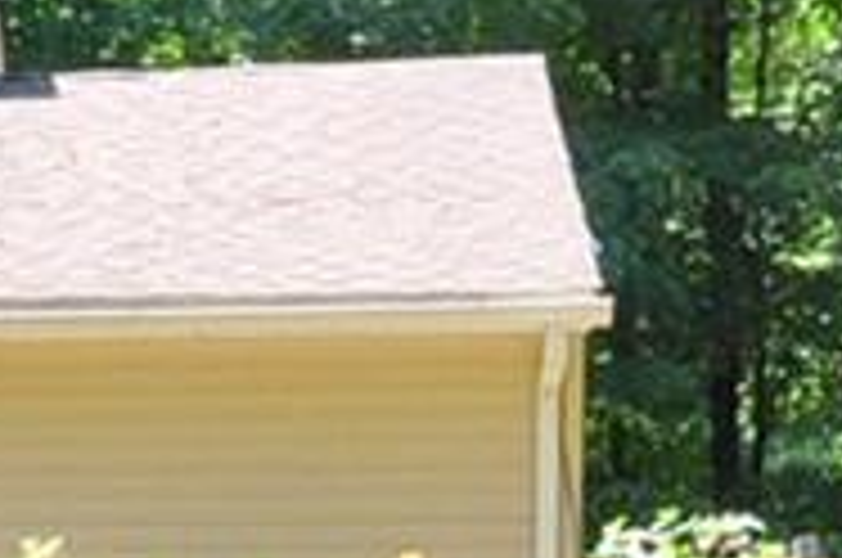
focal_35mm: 164
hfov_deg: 11.0
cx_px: -1040
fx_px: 3829
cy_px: 686
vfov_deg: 8.2
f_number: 8
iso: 400
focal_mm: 20
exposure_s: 1/200
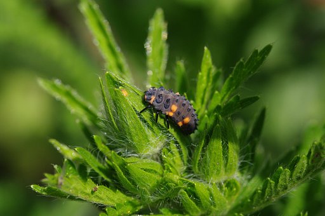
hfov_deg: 13.7
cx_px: 162
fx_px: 1352
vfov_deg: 9.1
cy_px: 108
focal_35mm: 150
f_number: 11
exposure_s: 1/320
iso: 640
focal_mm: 100
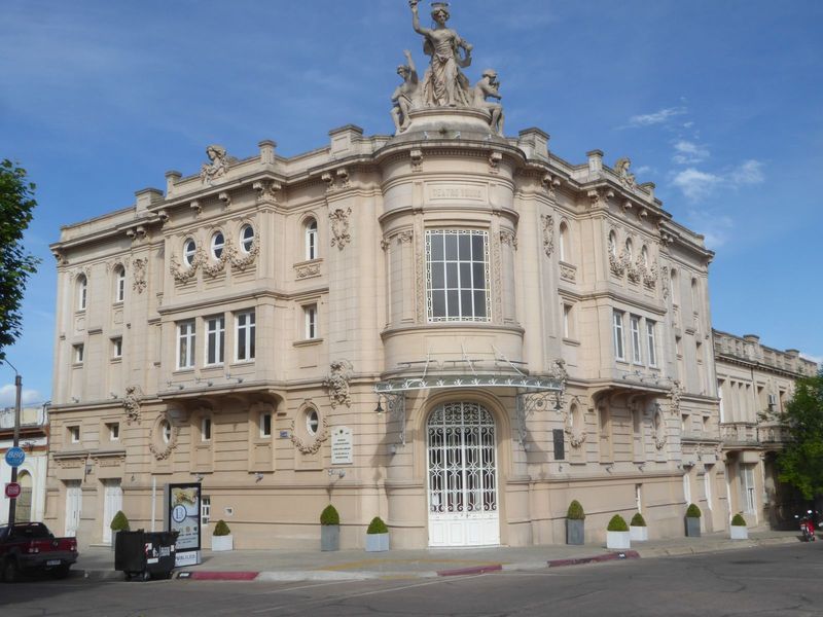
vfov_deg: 38.7
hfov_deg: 50.1
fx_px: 880
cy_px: 308
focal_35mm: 37
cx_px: 412
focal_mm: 6.7
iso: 80
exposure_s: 1/250
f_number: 7.1
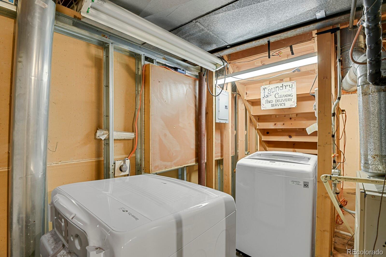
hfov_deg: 93.3
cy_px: 128
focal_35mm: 17
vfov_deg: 70.4
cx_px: 193
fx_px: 182
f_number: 8
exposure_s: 13
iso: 250
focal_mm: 17
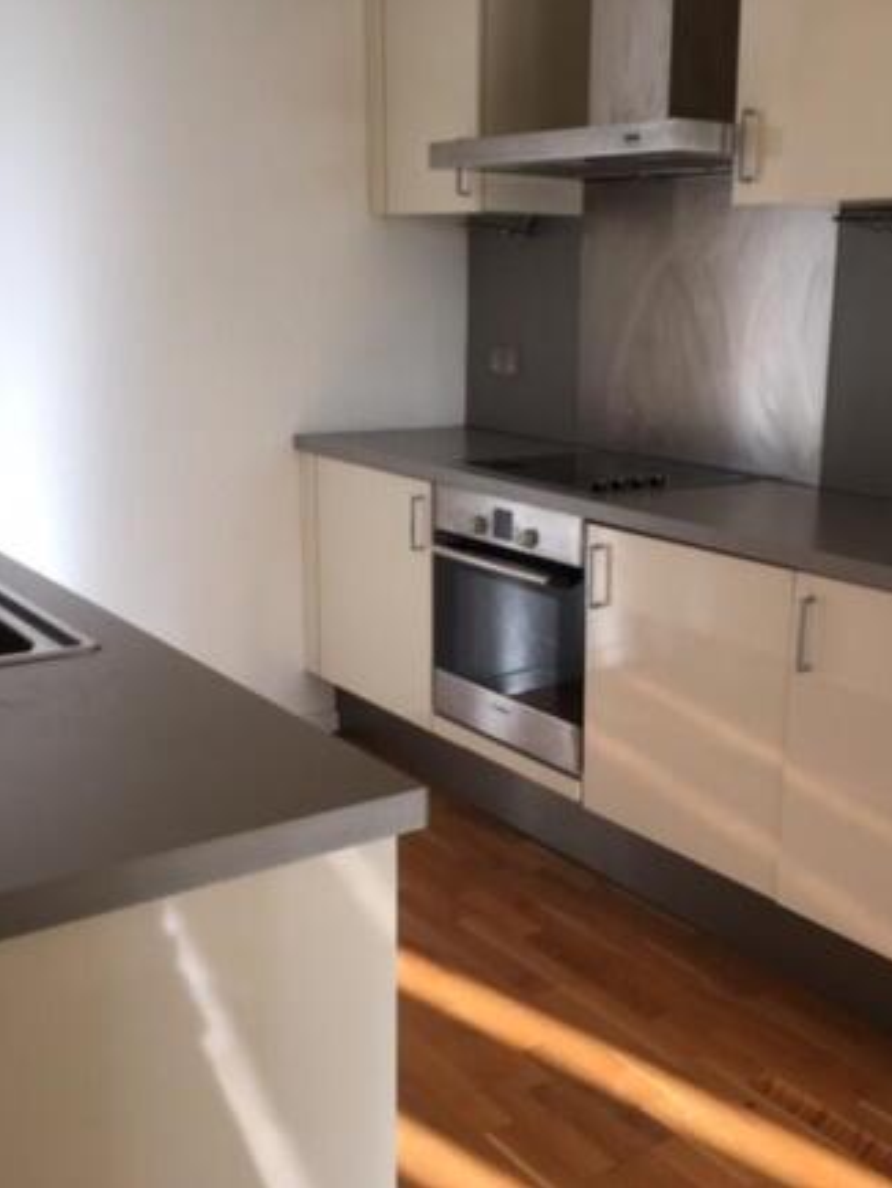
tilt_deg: -13.7
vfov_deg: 47.9
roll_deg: -1.8
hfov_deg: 36.6
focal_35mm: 39
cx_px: 572
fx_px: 1339
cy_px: 591
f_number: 2.2
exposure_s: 1/100
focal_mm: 4.15
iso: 25
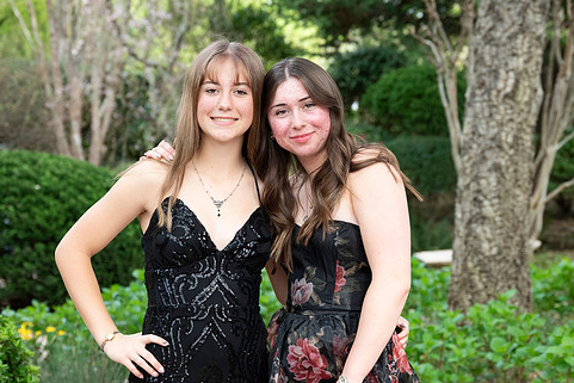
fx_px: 1866
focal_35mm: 117
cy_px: 221
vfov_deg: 11.7
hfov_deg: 17.5
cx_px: 292
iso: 1250
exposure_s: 1/400
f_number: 7.1
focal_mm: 97
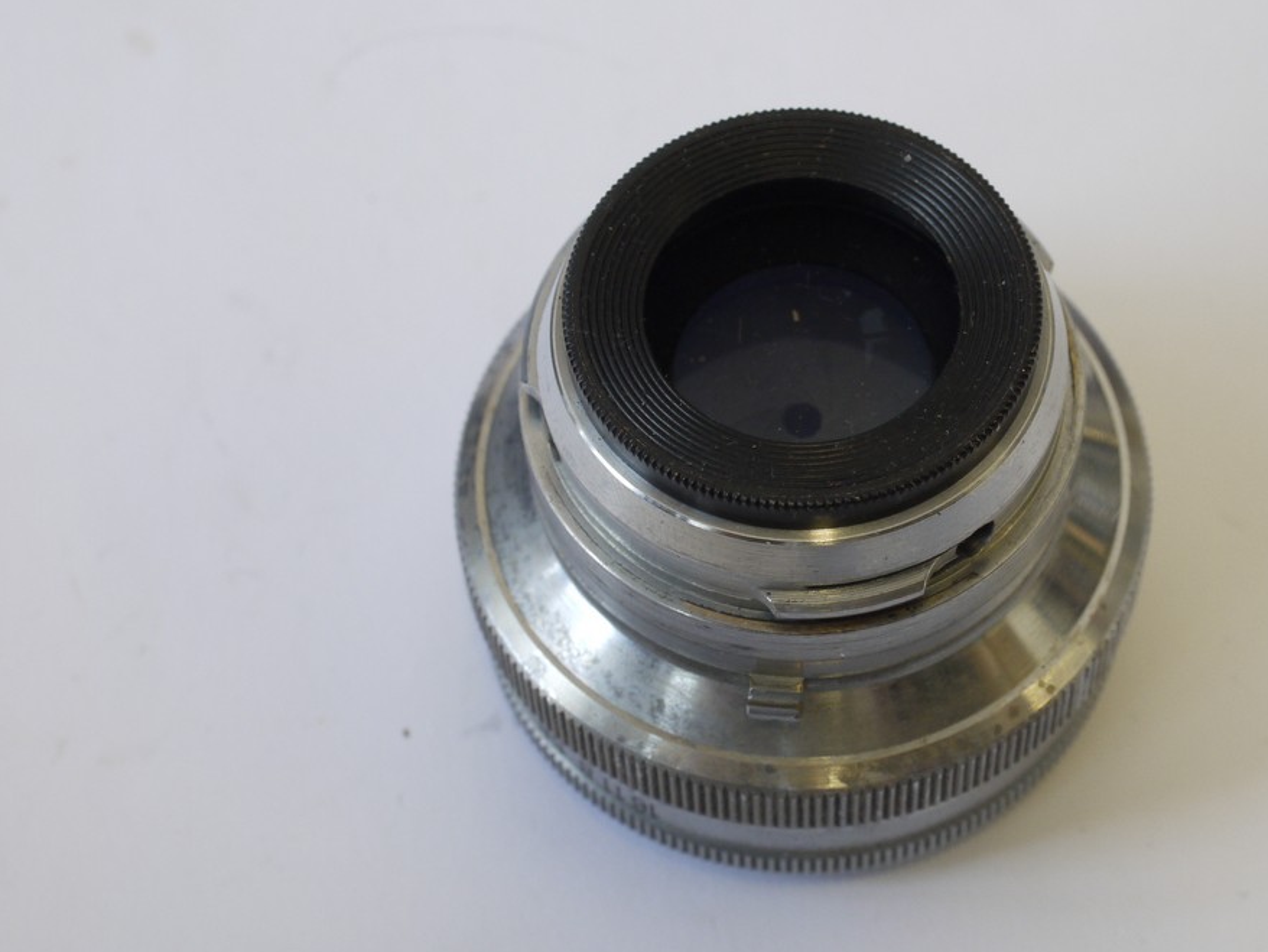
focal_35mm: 82
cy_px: 506
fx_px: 3005
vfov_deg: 18.0
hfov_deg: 23.8
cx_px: 807
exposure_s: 1/30
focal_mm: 30
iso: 400
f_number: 8
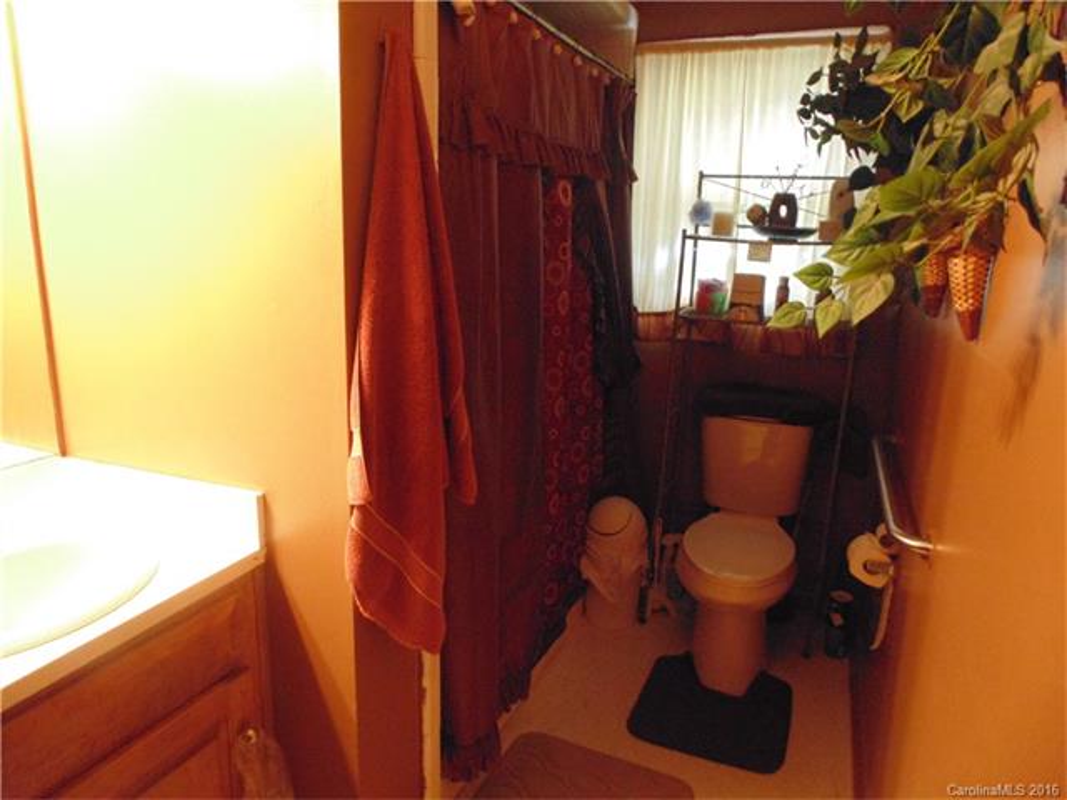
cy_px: 400
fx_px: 678
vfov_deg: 61.1
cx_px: 534
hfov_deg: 76.4
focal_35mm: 22
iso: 400
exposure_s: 1/10
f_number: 3.1
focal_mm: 4
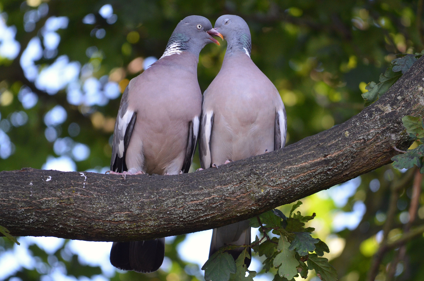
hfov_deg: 2.8
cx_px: 212
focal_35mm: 750
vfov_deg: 1.8
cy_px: 140
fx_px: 8814
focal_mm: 500
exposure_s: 1/200
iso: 800
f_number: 6.3
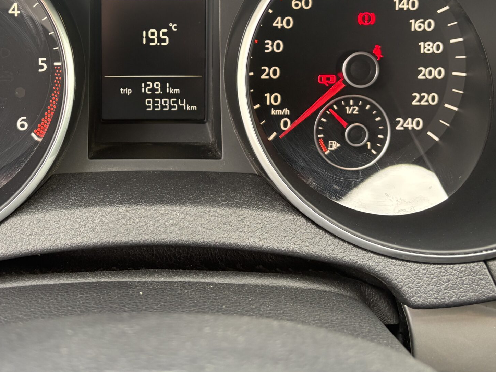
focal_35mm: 46
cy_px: 47
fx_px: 659
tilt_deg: -22.3
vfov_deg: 30.3
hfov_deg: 40.4
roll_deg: -3.3
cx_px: 141
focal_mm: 5.96
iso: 125
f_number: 1.6
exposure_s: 1/76
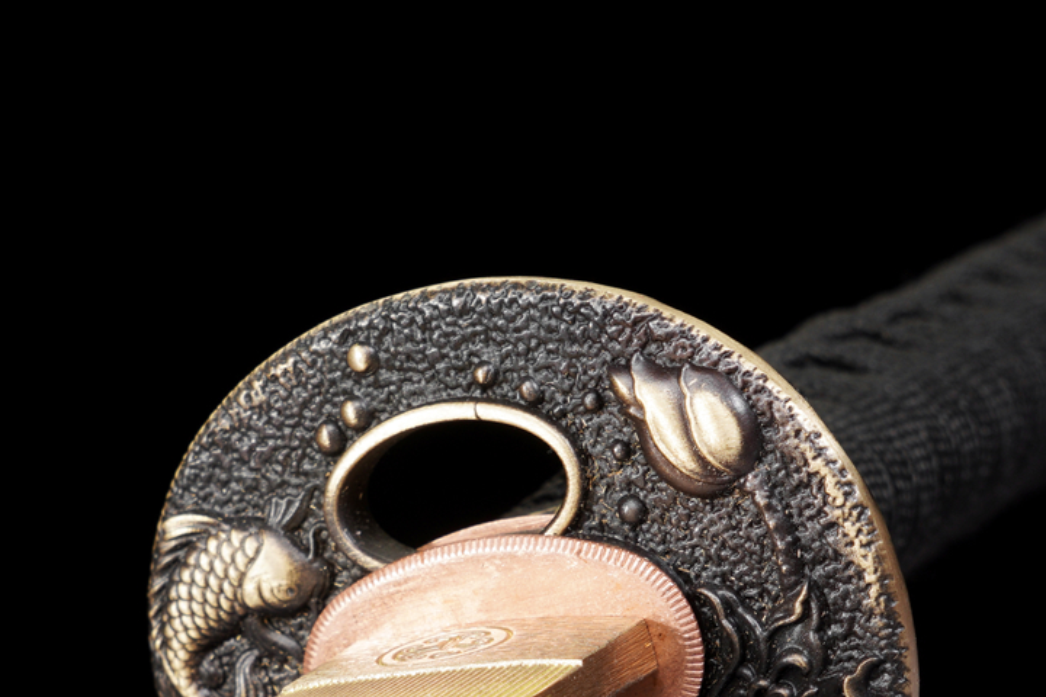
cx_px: 436
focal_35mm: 124
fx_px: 3589
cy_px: 611
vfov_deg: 11.0
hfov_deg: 16.6
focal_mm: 39.5
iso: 100
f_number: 8
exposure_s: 1/160
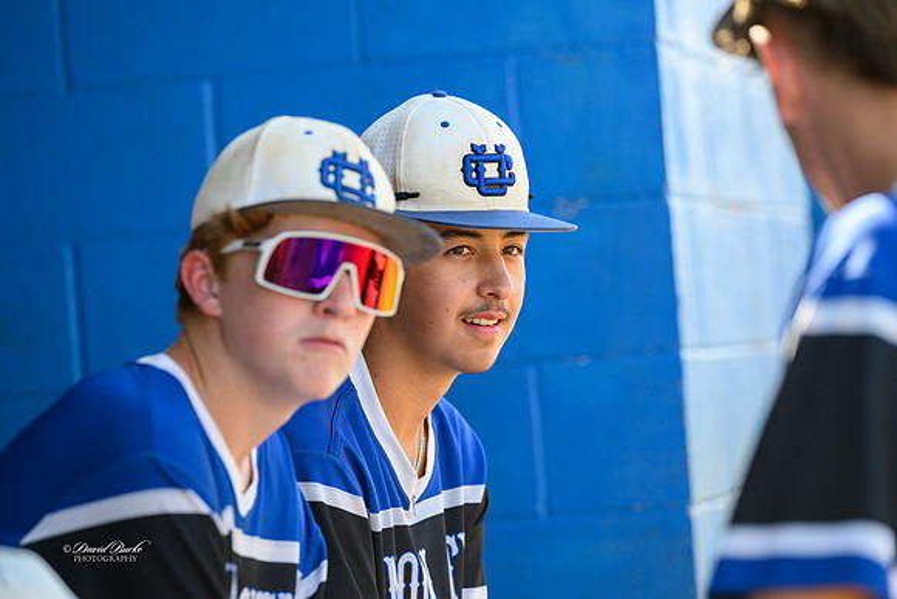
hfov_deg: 10.3
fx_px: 4984
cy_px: 300
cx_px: 448
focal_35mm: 200
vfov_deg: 6.9
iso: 220
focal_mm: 200
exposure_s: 1/400
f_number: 4
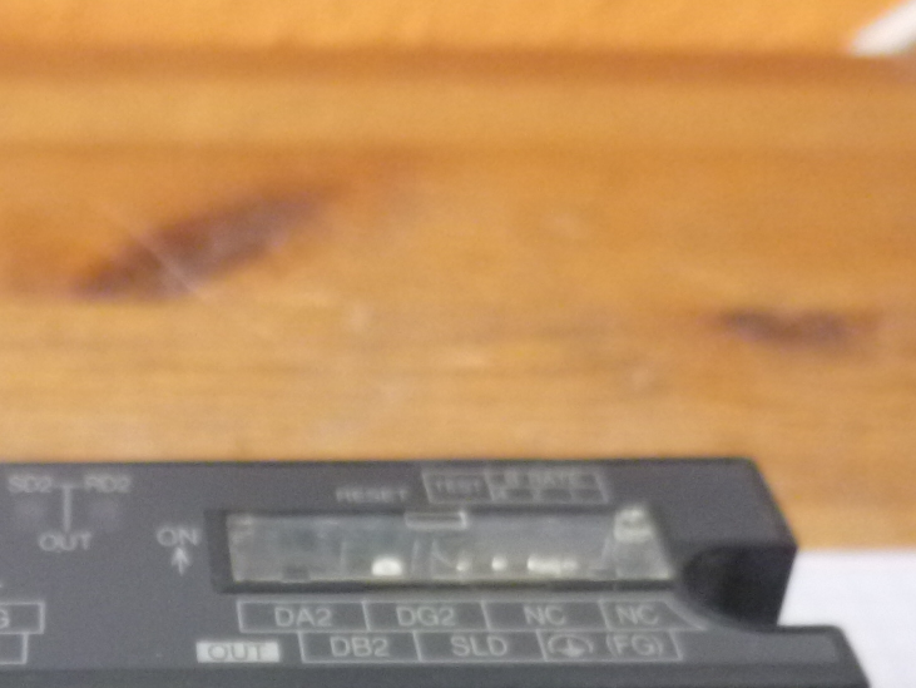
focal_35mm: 70
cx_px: 93
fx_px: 1853
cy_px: 901
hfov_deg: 26.8
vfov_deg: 19.4
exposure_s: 1/40
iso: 400
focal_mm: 4.5
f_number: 3.1
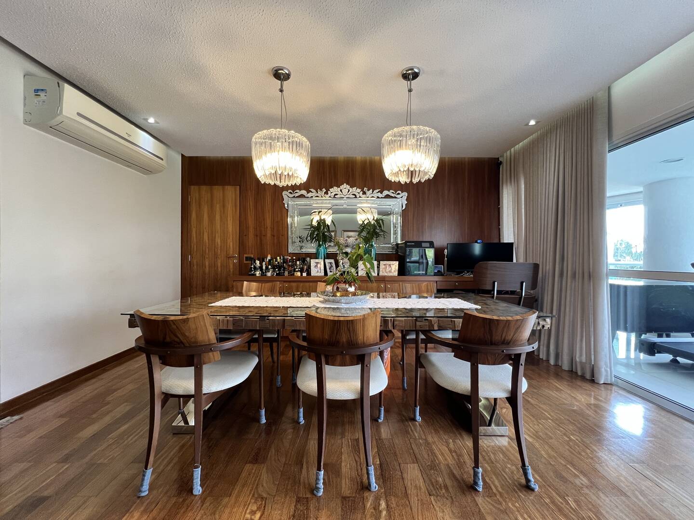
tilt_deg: -1.1
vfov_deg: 89.9
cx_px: 347
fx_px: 261
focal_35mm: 13
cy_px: 260
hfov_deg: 106.2
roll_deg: +0.1
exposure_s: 1/92
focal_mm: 1.57
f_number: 1.8
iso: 250
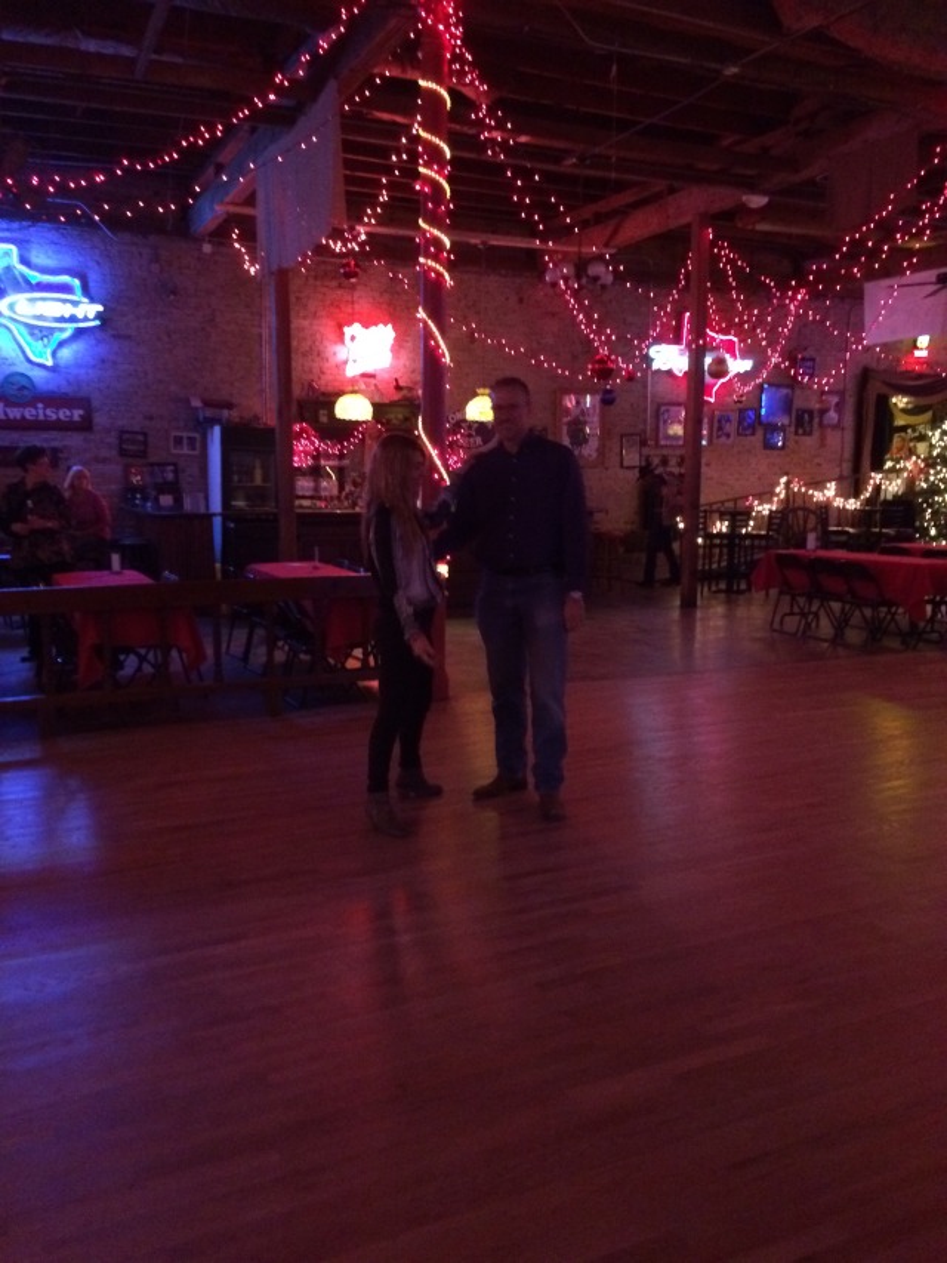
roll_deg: +1.2
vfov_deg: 61.7
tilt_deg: -9.3
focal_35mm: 29
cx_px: 474
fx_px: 1058
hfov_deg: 48.2
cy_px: 632
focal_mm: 4.15
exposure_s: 1/15
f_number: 2.2
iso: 640
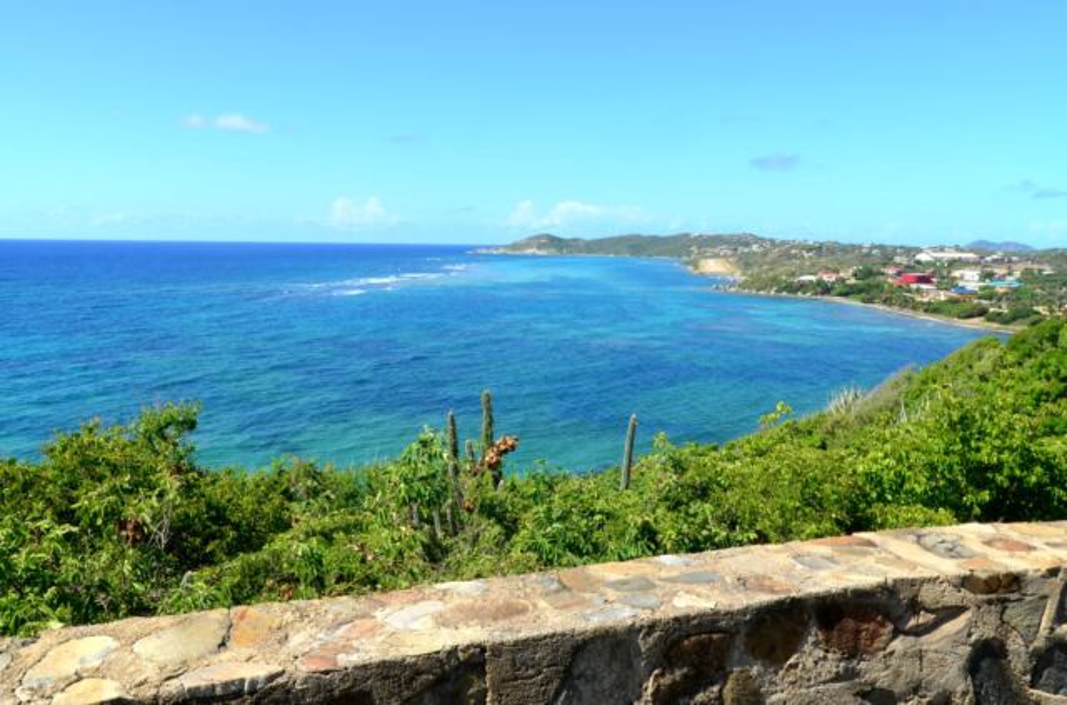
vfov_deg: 47.7
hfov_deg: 67.5
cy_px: 352
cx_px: 534
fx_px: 798
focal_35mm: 27
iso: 200
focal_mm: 18
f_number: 18
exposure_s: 1/80
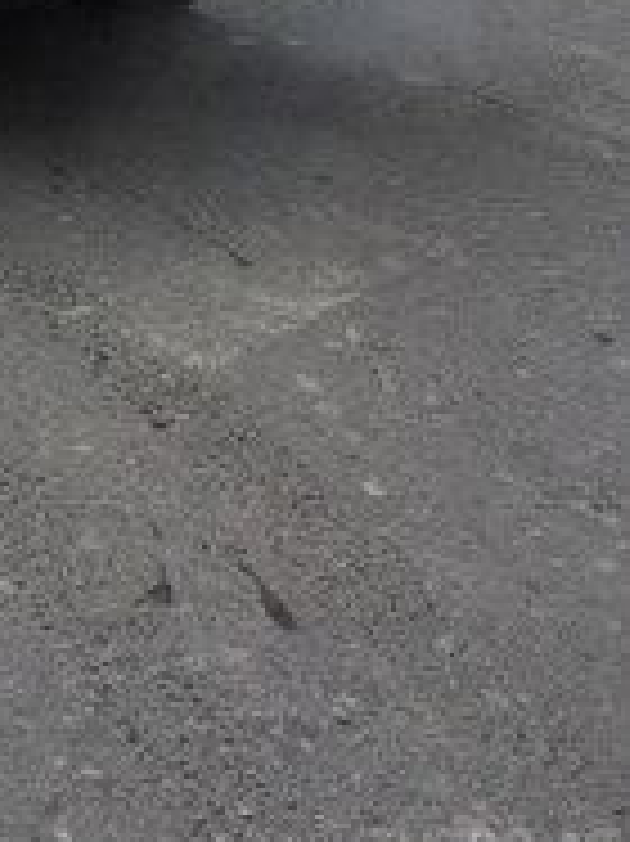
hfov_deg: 17.8
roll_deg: -0.2
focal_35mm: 77
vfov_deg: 23.0
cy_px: -207
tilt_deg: -5.3
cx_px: -198
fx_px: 1871
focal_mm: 4.15
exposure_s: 1/100
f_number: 2.2
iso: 32
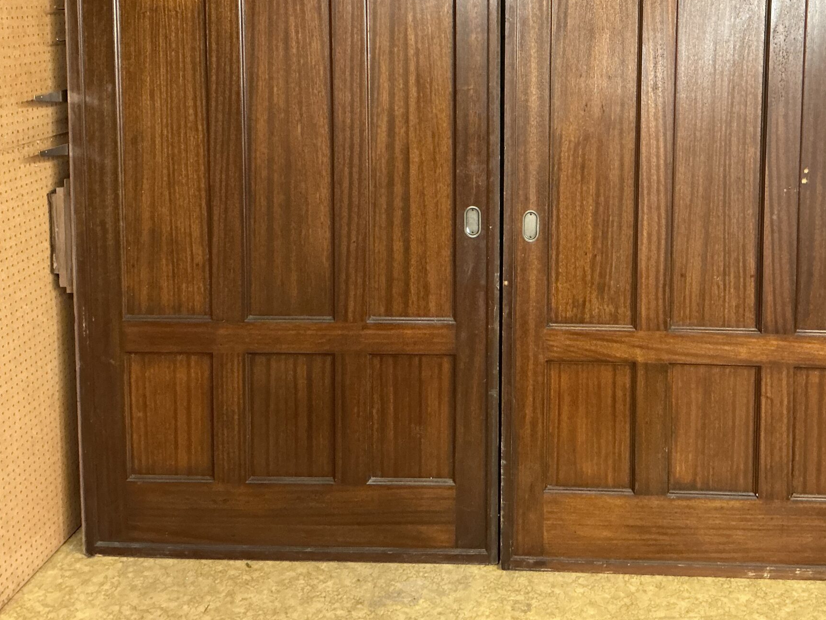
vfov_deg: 33.0
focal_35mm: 43
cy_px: 165
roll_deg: -0.3
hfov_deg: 43.5
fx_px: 1026
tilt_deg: -10.7
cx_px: 525
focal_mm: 3
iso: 250
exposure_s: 1/40
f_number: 1.8
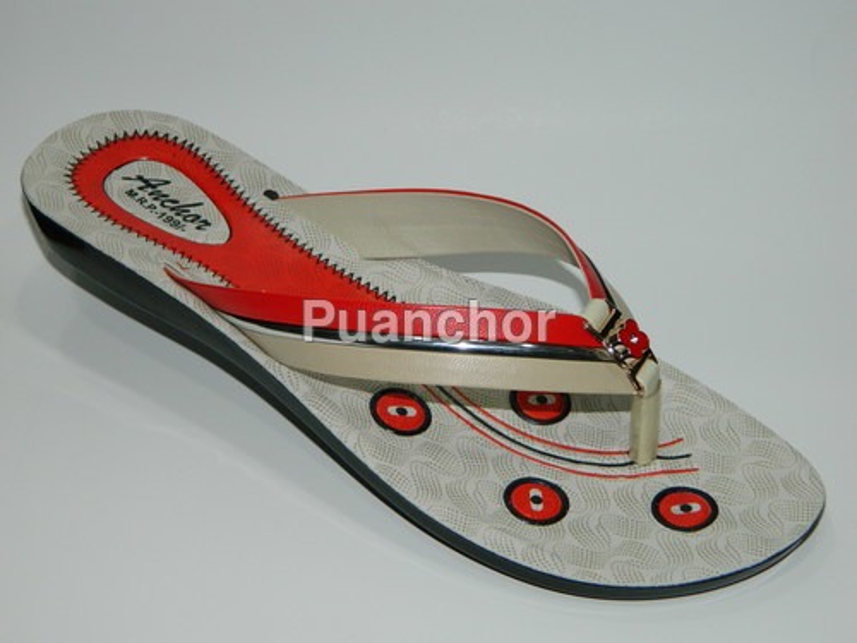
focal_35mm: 70
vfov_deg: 21.0
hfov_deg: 27.8
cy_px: 322
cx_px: 428
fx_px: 1733
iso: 200
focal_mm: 12.6
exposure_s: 1/50
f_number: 4
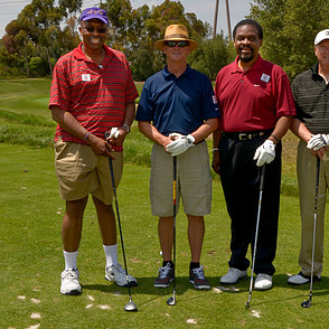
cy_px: 149
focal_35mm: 73
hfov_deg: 23.7
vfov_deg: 23.7
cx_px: 175
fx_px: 783
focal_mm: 29
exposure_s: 1/200
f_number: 13
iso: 100
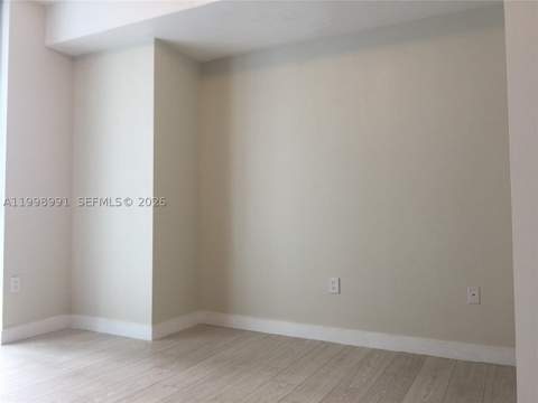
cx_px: 269
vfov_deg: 48.2
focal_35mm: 29
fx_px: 451
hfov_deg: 61.7
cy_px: 202
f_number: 2.2
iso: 32
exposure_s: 1/40
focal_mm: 4.15
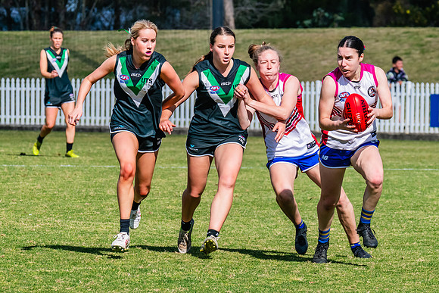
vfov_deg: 3.1
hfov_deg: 4.6
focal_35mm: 448
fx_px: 5469
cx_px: 279
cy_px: 139
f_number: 13
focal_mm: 270
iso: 800
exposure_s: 1/1250
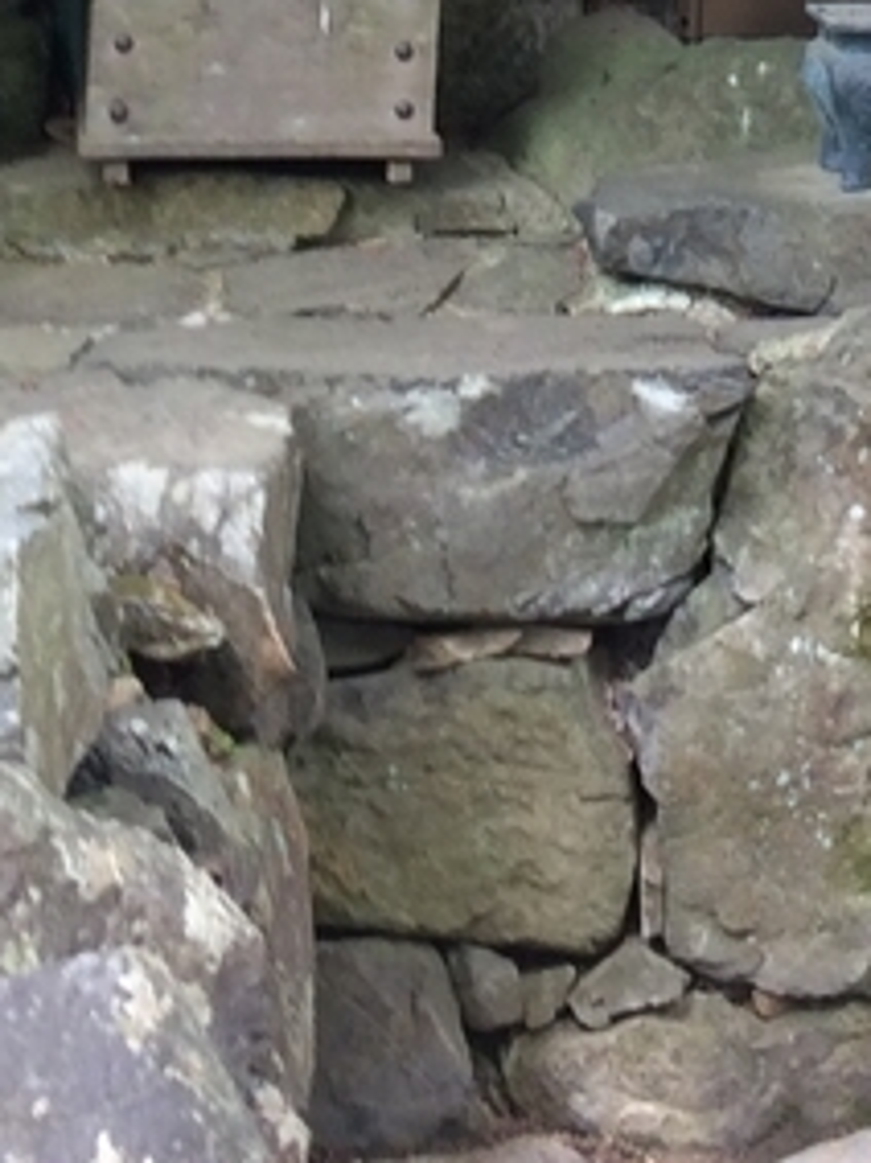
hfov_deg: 11.8
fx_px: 4130
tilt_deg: +1.6
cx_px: 1027
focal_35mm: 123
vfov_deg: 14.3
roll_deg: +0.4
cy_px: -863
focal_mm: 4.15
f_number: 2.2
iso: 50
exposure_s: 1/60
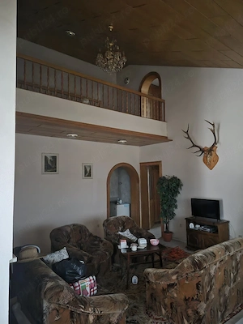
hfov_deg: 58.9
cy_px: 162
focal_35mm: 23
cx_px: 122
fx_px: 215
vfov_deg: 73.9
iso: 2500
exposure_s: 1/33.3
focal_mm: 5.4
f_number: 1.8
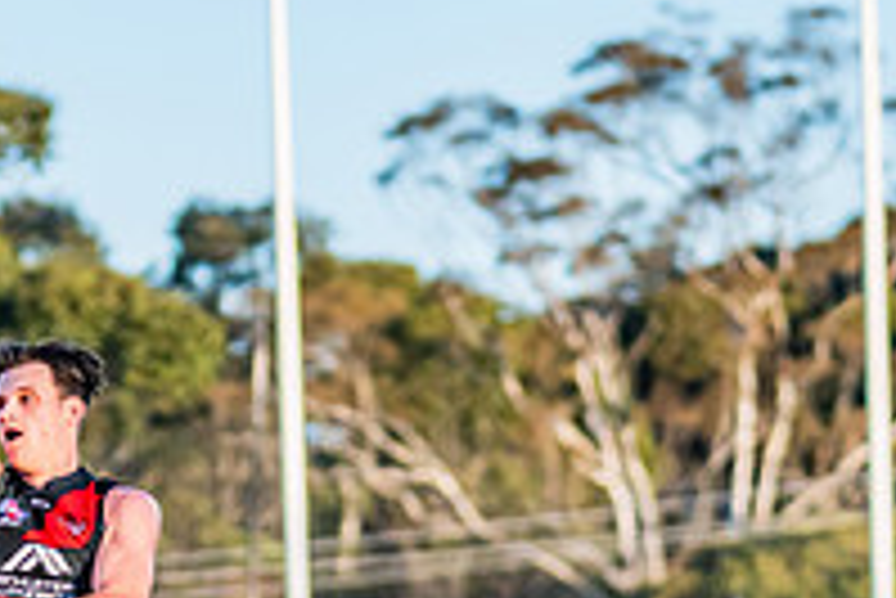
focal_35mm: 543
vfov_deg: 2.5
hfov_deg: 3.8
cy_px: 845
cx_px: 81
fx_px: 13524
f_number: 4.5
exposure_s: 1/1600
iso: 800
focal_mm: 170
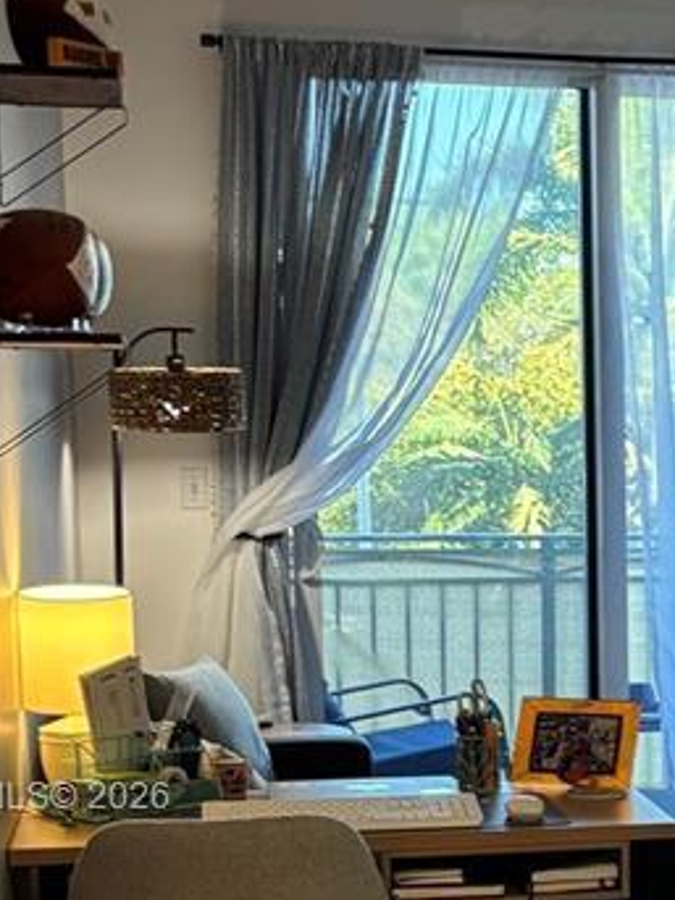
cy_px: 800
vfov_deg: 21.1
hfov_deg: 15.5
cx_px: 867
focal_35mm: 91
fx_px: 2367
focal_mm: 5.96
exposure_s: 1/60
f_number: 1.6
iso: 125
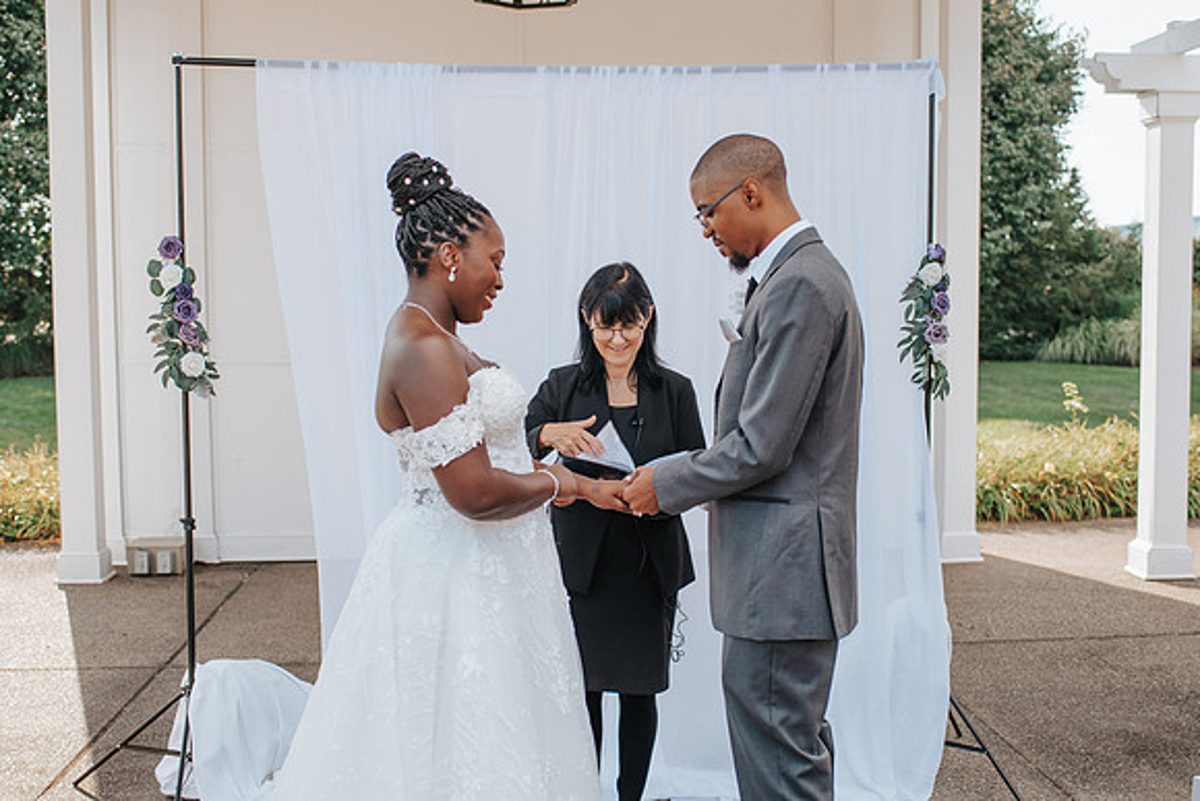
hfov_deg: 44.9
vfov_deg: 30.9
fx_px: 1451
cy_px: 403
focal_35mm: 44
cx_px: 628
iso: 100
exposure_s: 1/640
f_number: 2.8
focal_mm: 35
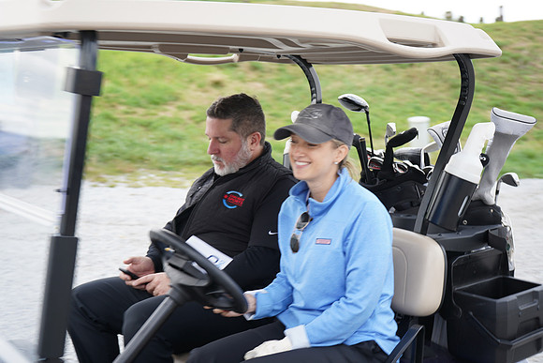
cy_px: 182
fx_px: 754
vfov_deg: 27.0
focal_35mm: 50
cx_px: 272
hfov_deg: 39.6
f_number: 5.6
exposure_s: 1/80
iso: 160
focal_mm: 50
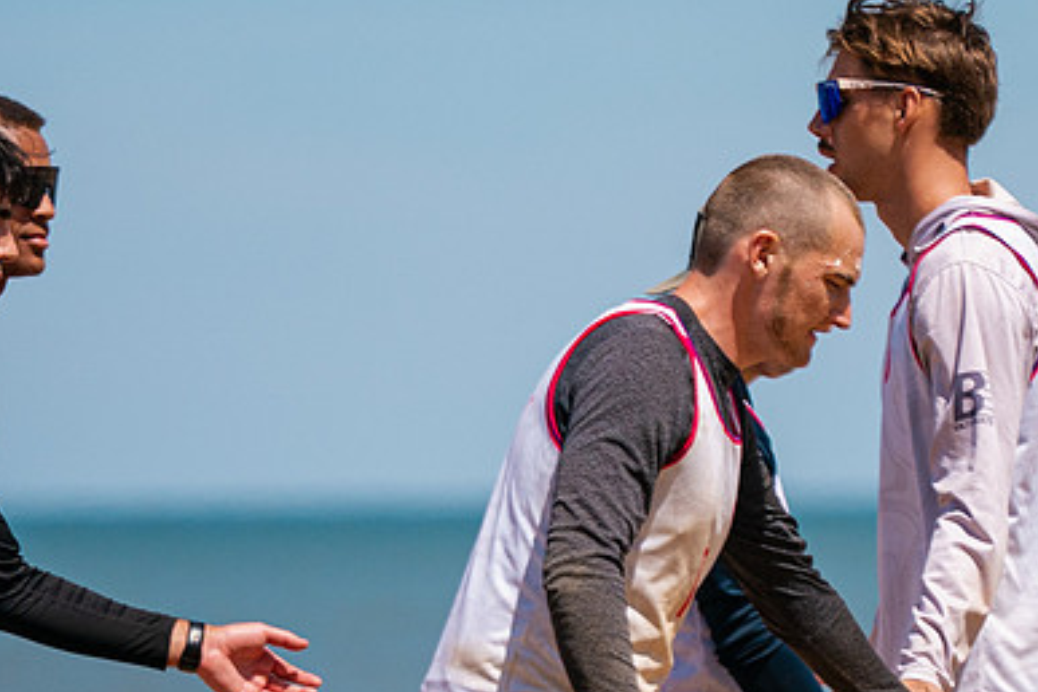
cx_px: 681
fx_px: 17068
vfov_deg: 2.3
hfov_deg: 3.5
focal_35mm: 592
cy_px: 639
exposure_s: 1/8000
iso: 400
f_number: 2.8
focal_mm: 200
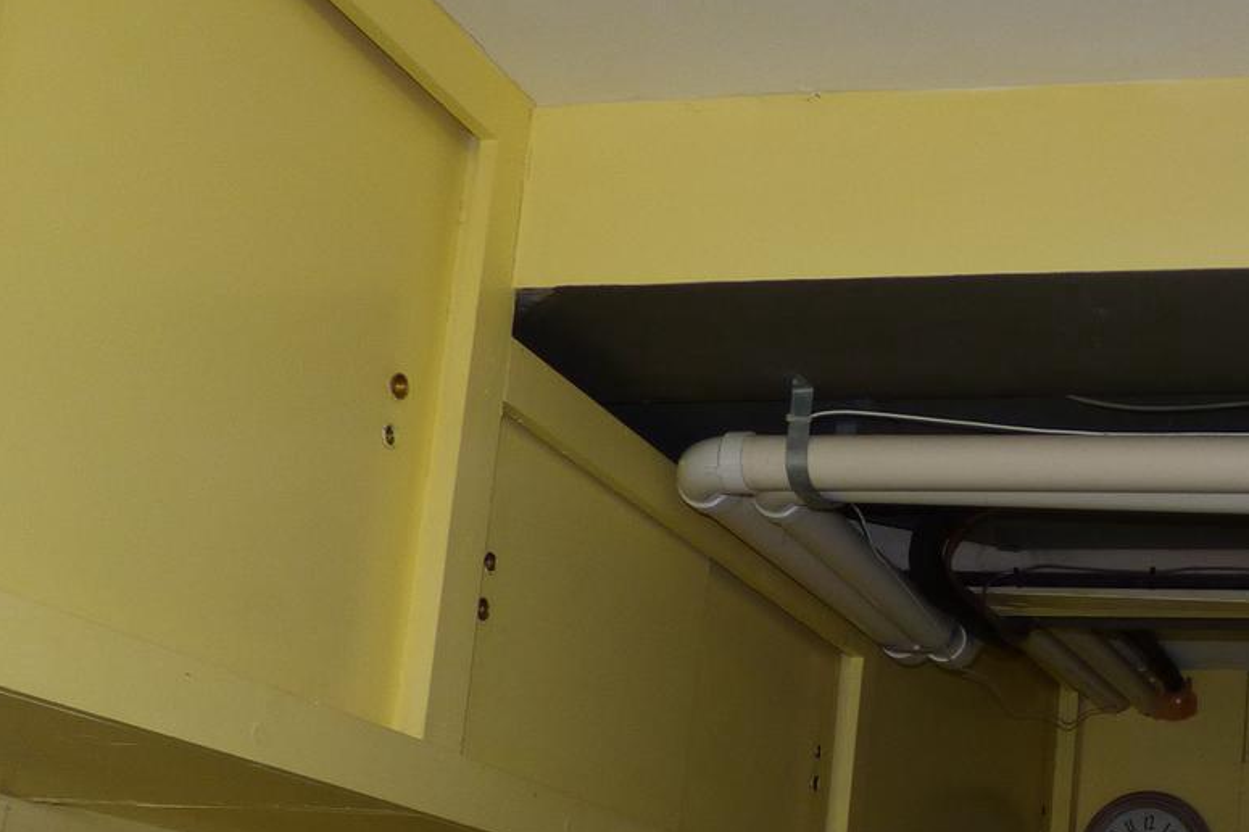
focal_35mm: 55
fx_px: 1907
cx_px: 1207
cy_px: 838
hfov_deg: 33.6
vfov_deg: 23.5
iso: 100
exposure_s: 1/60
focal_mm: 3.58
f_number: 2.8
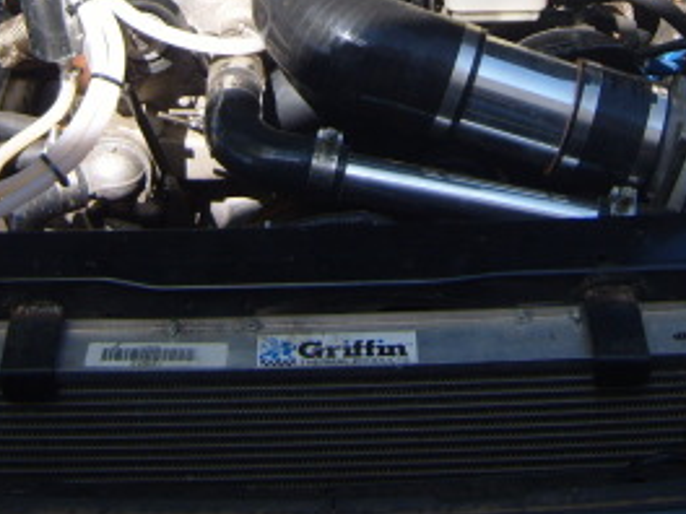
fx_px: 1684
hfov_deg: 23.0
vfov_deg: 16.6
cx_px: 314
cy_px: -99
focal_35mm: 85
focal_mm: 7.4
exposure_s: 1/90
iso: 80
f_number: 7.1
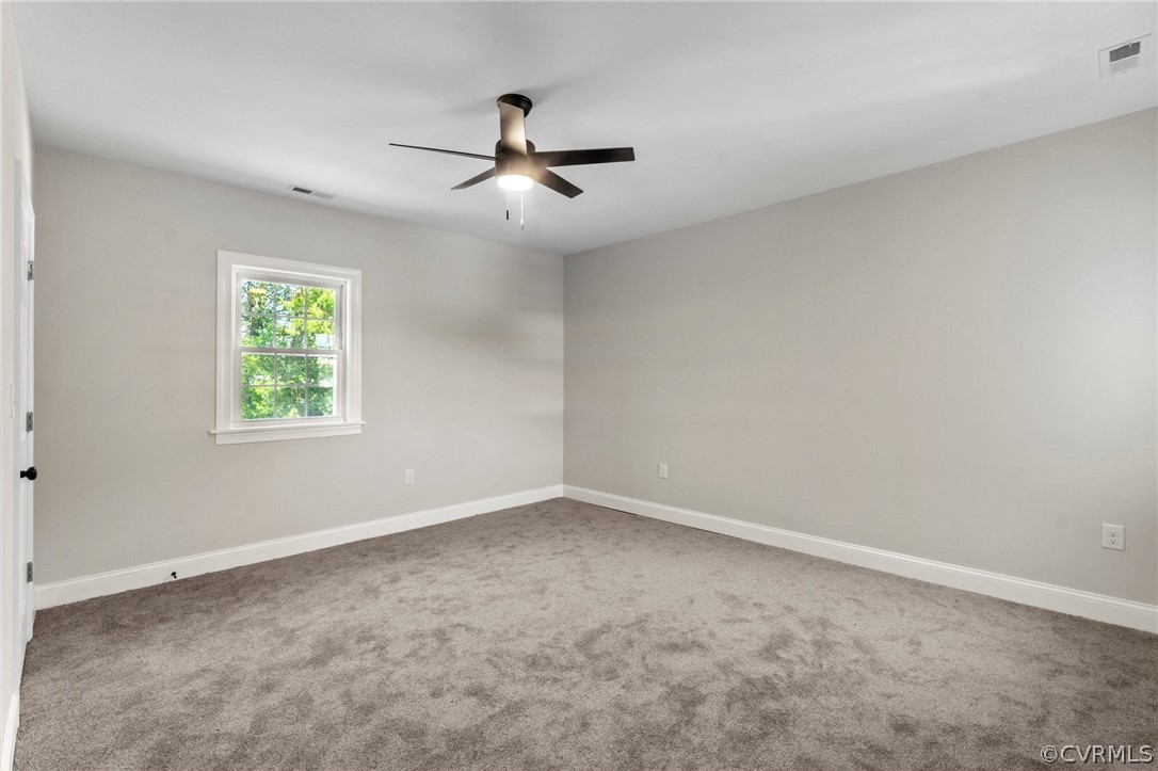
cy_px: 386
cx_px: 579
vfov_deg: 73.3
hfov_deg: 96.4
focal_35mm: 16
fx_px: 518
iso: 1000
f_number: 8
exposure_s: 1/40
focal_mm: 16.1
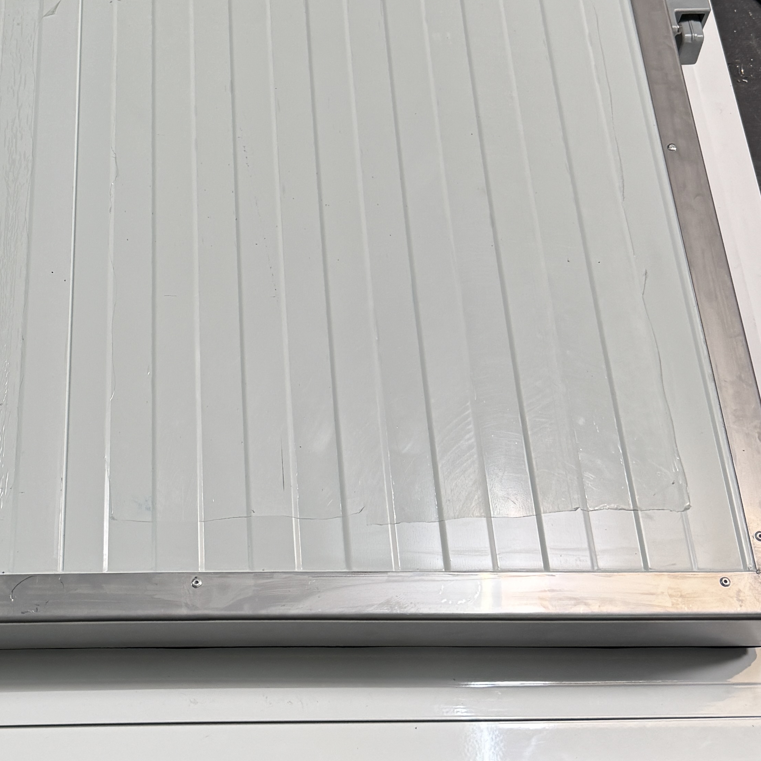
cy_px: 238
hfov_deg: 30.5
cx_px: 175
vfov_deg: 30.8
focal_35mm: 55
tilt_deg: -60.1
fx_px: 1368
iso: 160
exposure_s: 1/120
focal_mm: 6.76
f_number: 1.78
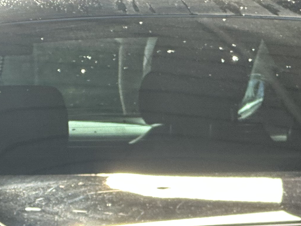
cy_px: 369
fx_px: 2634
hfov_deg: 6.5
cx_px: 190
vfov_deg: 4.9
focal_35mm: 303
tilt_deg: -6.9
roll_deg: -0.9
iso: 50
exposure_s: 1/121
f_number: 2.8
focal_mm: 9
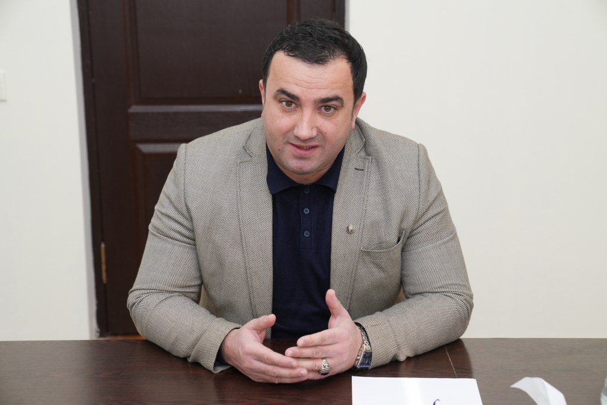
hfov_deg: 28.8
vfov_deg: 19.5
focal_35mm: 70
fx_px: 1180
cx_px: 304
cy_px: 202
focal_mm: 70
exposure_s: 1/200
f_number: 5
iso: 800
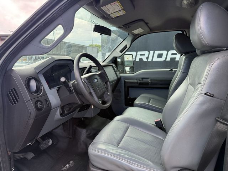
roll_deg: -0.1
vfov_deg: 56.8
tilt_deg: -7.5
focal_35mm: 24
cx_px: 114
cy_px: 86
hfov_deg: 71.6
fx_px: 158
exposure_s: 1/403
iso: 100
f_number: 1.78
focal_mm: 6.76
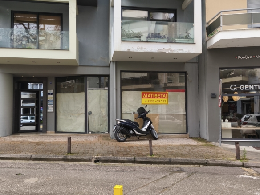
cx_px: 130
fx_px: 173
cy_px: 98
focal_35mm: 23
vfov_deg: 58.9
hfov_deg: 73.9
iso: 80
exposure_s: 1/317
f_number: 1.7
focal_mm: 5.35
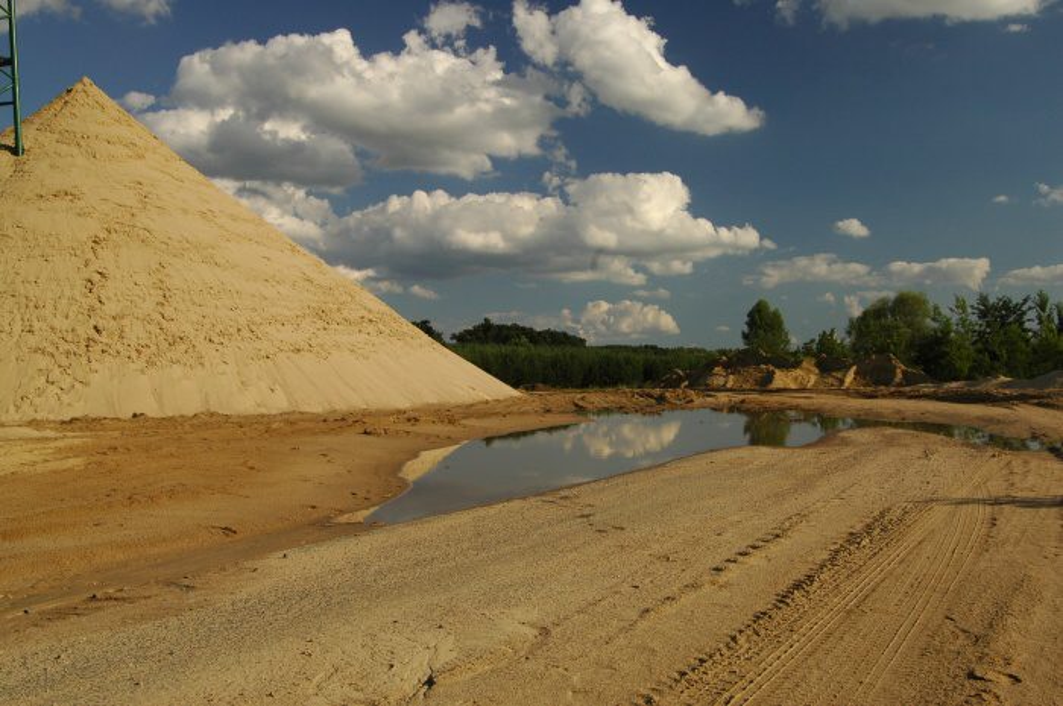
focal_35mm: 30
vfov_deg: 43.5
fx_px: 885
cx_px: 532
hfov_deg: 62.0
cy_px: 353
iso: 200
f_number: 11
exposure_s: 1/160
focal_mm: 20
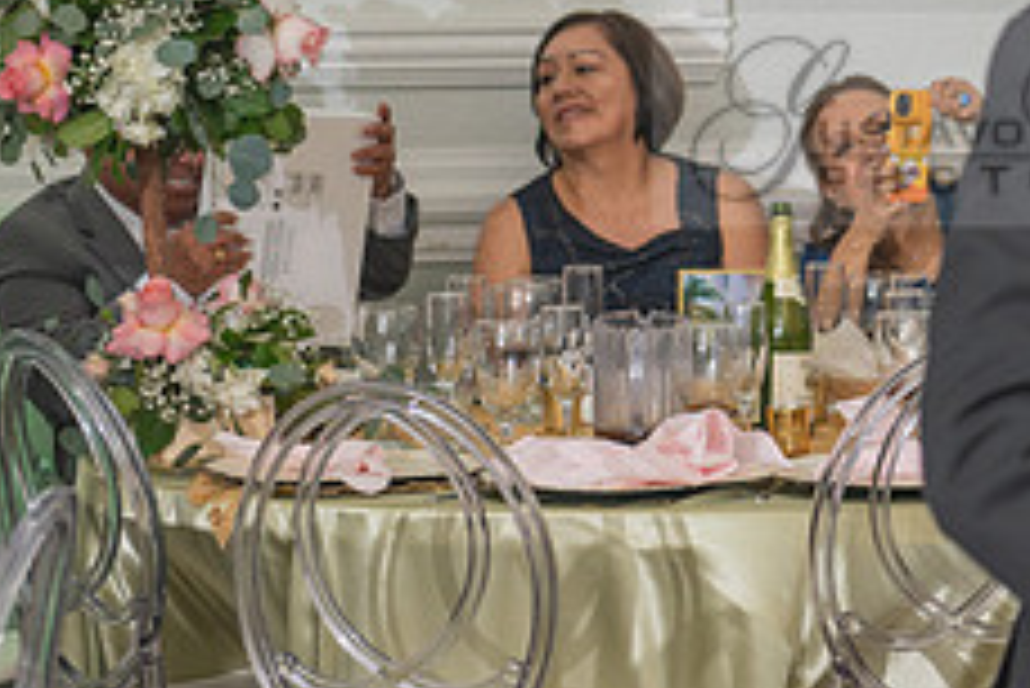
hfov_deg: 11.5
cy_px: 119
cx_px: 1043
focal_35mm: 177
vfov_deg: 7.8
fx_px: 5067
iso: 500
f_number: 3.5
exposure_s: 1/200
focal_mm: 70
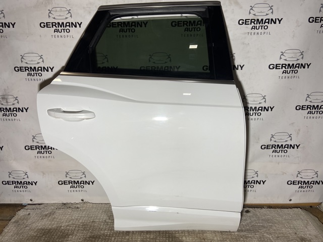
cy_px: 121
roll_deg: +0.3
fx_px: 242
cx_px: 162
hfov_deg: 67.3
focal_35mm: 26
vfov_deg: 53.0
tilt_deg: -16.6
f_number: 1.8
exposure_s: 1/100
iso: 32
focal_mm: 4.25
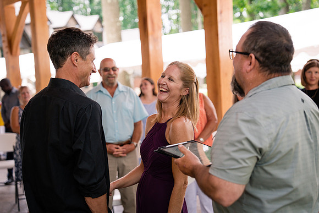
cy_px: 106
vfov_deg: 23.8
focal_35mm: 57
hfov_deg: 35.0
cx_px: 160
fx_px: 505
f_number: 2.8
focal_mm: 57
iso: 400
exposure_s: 1/640
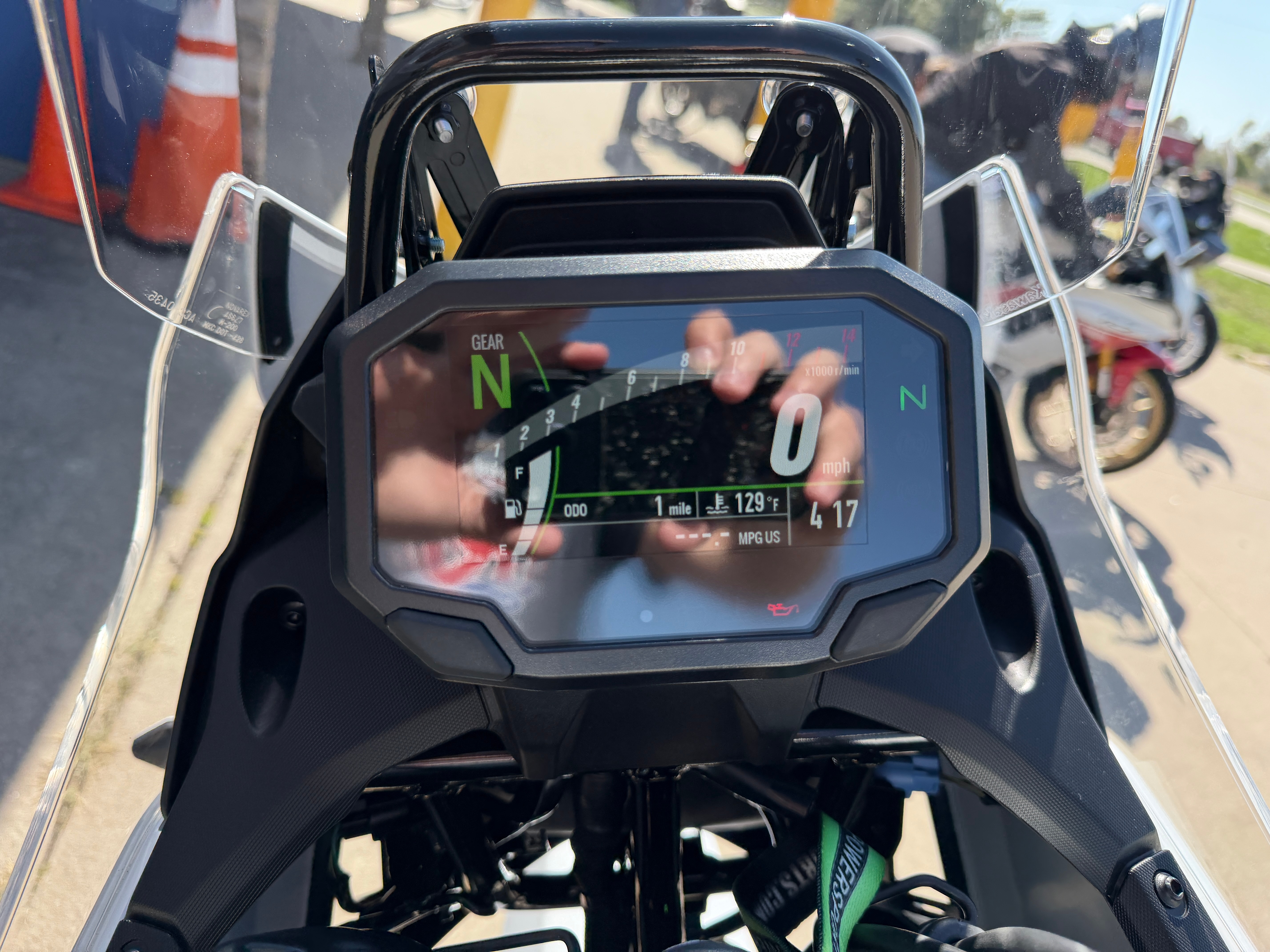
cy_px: 476
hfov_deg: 71.6
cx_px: 635
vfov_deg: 56.8
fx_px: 881
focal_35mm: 24
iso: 100
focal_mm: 6.76
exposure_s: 1/1585
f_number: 1.78
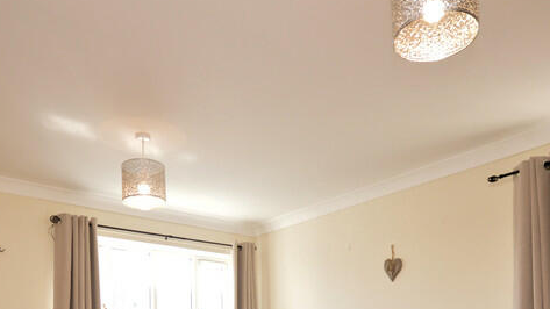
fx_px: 496
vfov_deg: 30.1
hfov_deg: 58.0
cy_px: 360
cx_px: 280
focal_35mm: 34
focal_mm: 10
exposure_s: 1/80
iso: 400
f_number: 4
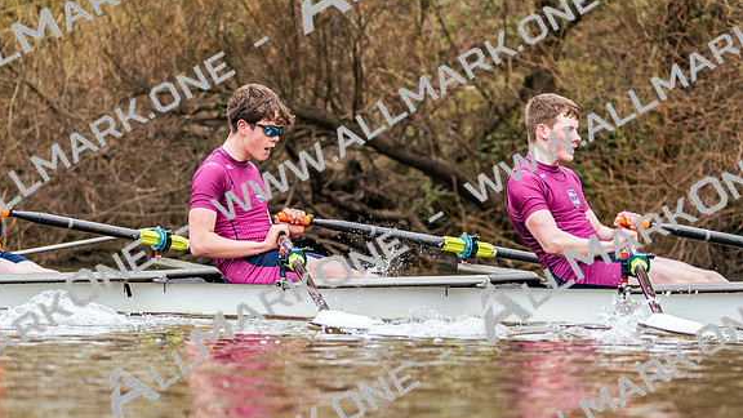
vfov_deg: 4.6
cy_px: 224
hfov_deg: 8.1
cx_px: 370
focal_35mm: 266
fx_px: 5241
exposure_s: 1/2000
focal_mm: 252
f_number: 6.3
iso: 5000
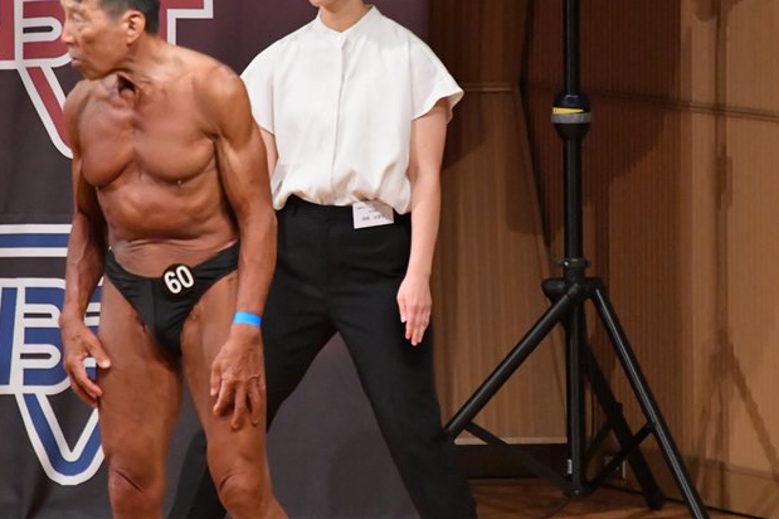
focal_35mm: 563
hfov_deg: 3.7
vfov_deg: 2.4
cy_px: 195
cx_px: 313
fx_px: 12176
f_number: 5.6
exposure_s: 1/400
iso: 10000
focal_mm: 300
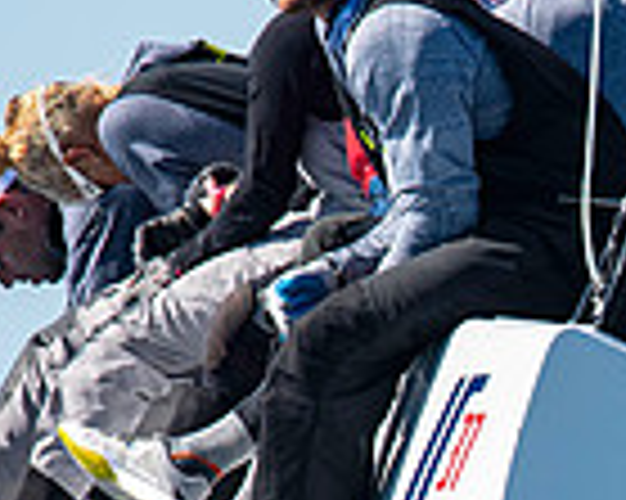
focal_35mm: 1767
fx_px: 32715
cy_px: 687
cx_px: 901
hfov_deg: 1.1
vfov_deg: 0.9
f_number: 5
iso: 320
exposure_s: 1/2000
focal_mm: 300
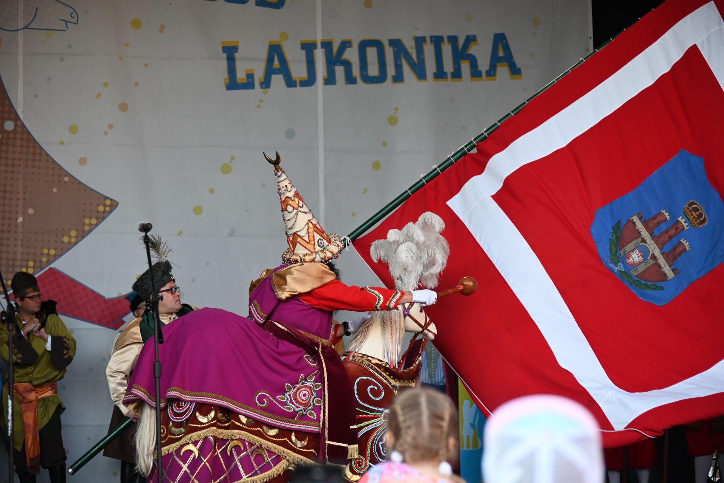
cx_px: 362
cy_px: 242
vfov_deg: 13.4
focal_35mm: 102
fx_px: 2051
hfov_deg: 20.0
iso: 1800
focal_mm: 102
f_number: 4.5
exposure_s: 1/500
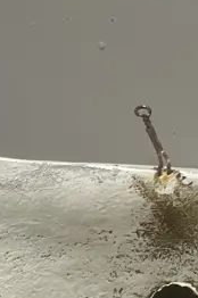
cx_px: 154
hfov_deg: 11.9
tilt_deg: -21.0
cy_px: 533
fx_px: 943
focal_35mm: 114
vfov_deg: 15.5
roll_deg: -3.0
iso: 50
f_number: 1.8
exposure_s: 1/50
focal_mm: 3.99
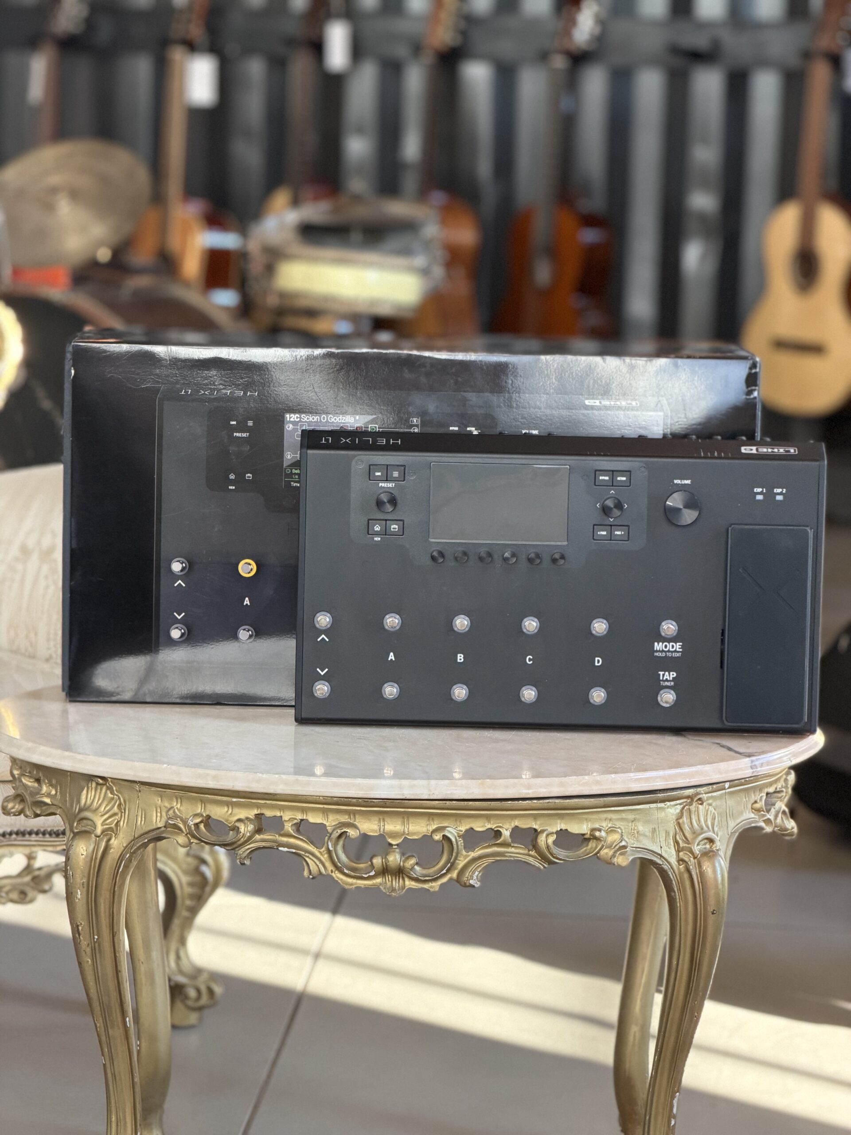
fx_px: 3278
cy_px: 568
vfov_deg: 19.6
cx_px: 426
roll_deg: -1.6
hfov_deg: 14.8
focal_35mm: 100
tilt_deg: -9.5
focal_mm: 16.89
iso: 400
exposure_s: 1/120
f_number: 2.8
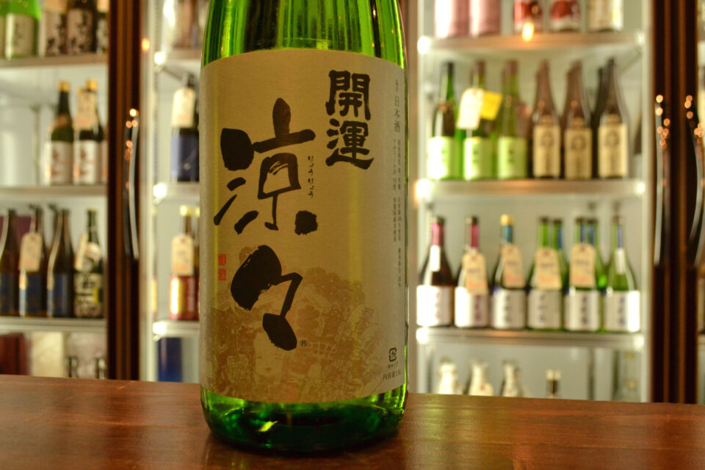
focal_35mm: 33
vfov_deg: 40.0
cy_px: 235
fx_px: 646
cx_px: 352
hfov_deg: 57.2
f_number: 5.6
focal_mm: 22
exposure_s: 1/200
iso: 1600
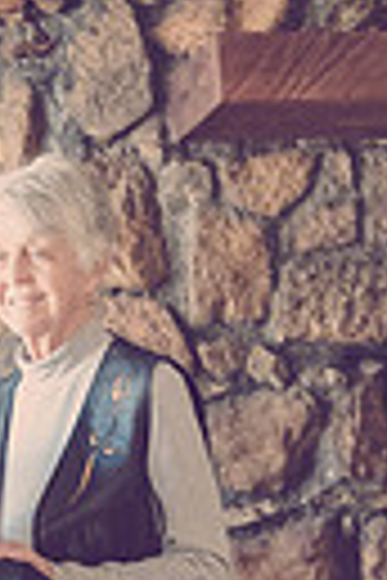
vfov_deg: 15.1
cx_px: -83
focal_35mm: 133
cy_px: 589
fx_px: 2144
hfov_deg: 10.1
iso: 8000
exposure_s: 1/125
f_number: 2.8
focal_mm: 38
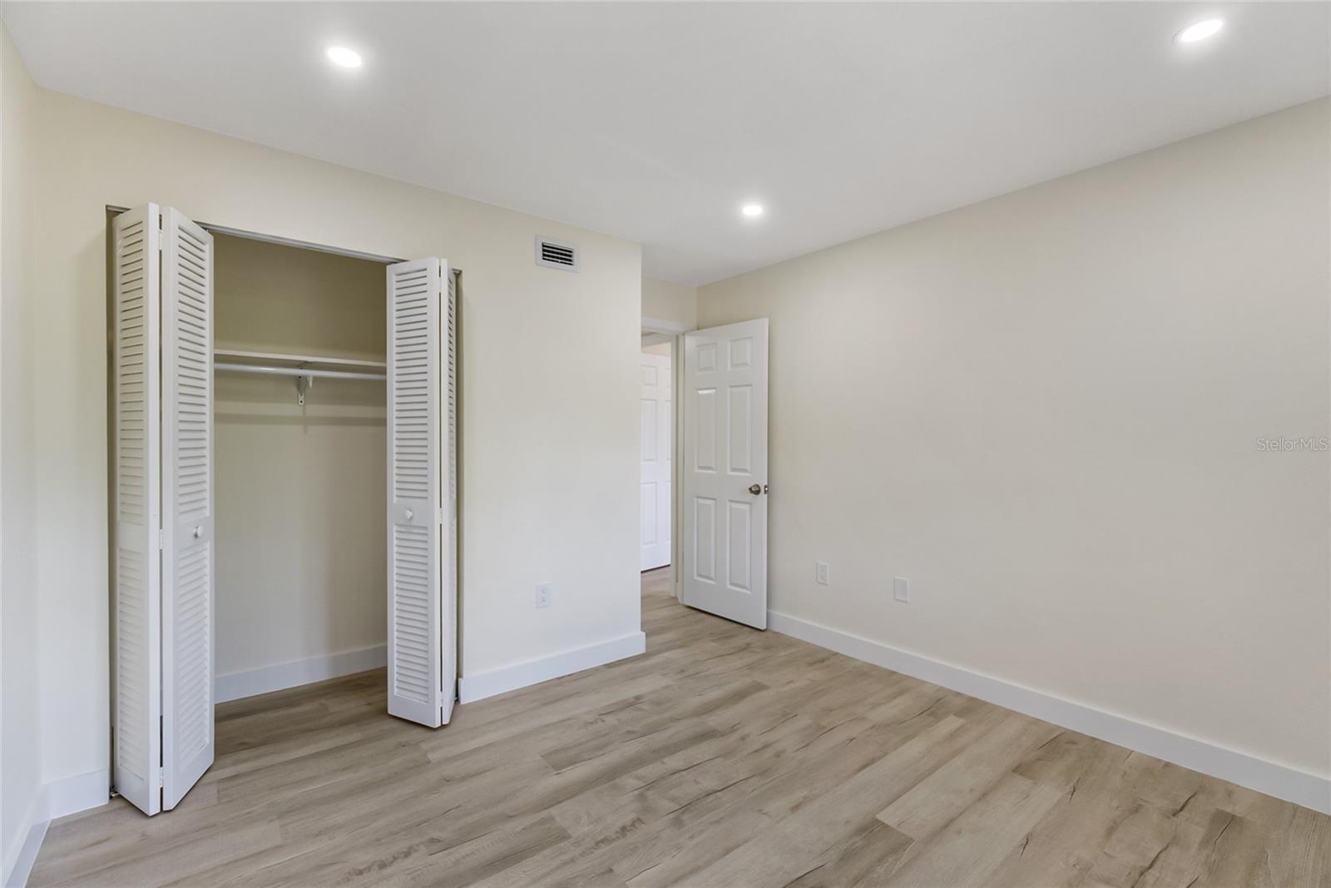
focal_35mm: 15
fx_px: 555
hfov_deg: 100.4
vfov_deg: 77.3
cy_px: 444
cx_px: 666
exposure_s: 1/200
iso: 640
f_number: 5.6
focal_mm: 10
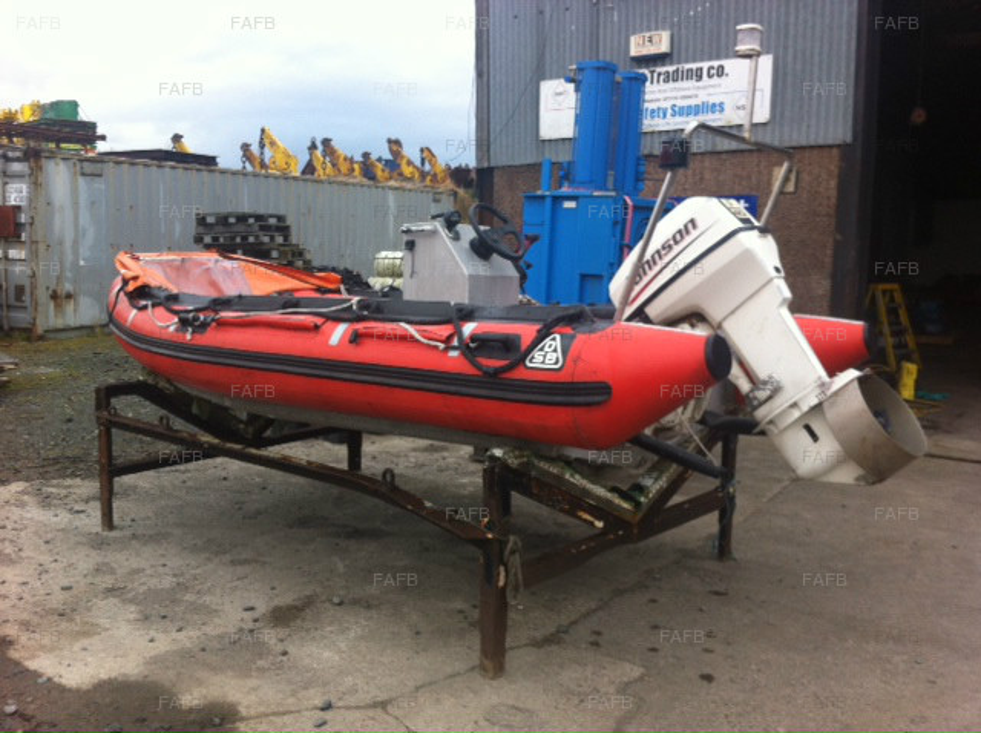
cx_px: 490
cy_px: 366
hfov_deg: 52.7
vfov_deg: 40.6
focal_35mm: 35
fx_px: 990
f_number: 2.8
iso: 80
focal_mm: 3.85
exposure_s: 1/120
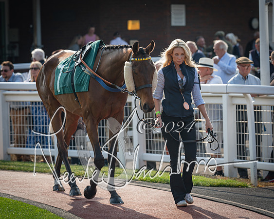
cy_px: 85
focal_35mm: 192
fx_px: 1553
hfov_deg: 10.1
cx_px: 160
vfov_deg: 8.1
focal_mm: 135
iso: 80
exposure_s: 1/500
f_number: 4
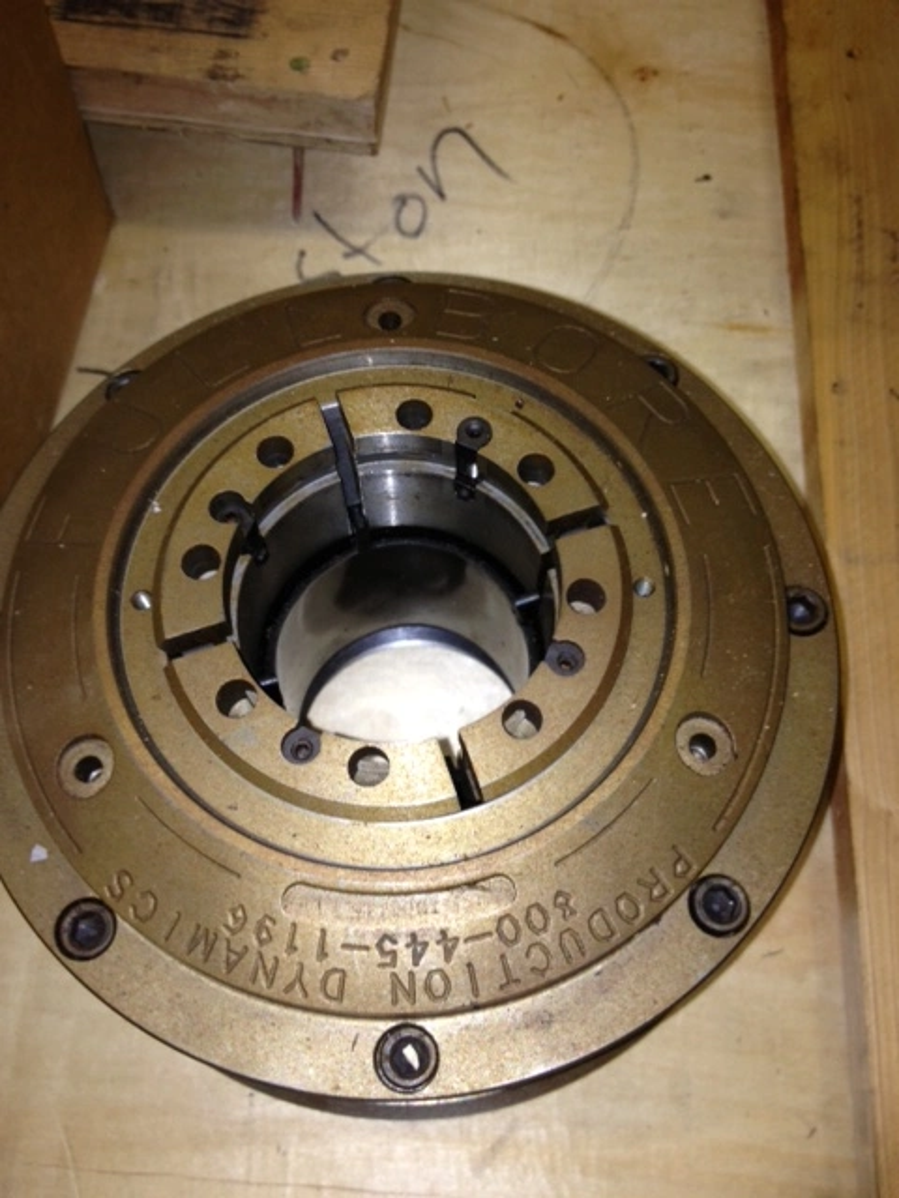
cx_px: 450
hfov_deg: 40.7
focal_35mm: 35
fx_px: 1212
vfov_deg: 52.6
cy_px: 599
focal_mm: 4.28
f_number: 2.4
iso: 50
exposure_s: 1/25
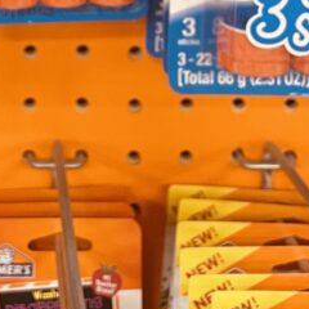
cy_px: -207
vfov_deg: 15.7
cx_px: 24
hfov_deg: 17.5
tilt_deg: -1.6
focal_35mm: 98
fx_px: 990
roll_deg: +0.0
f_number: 1.6
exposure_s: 1/60
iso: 250
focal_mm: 4.2
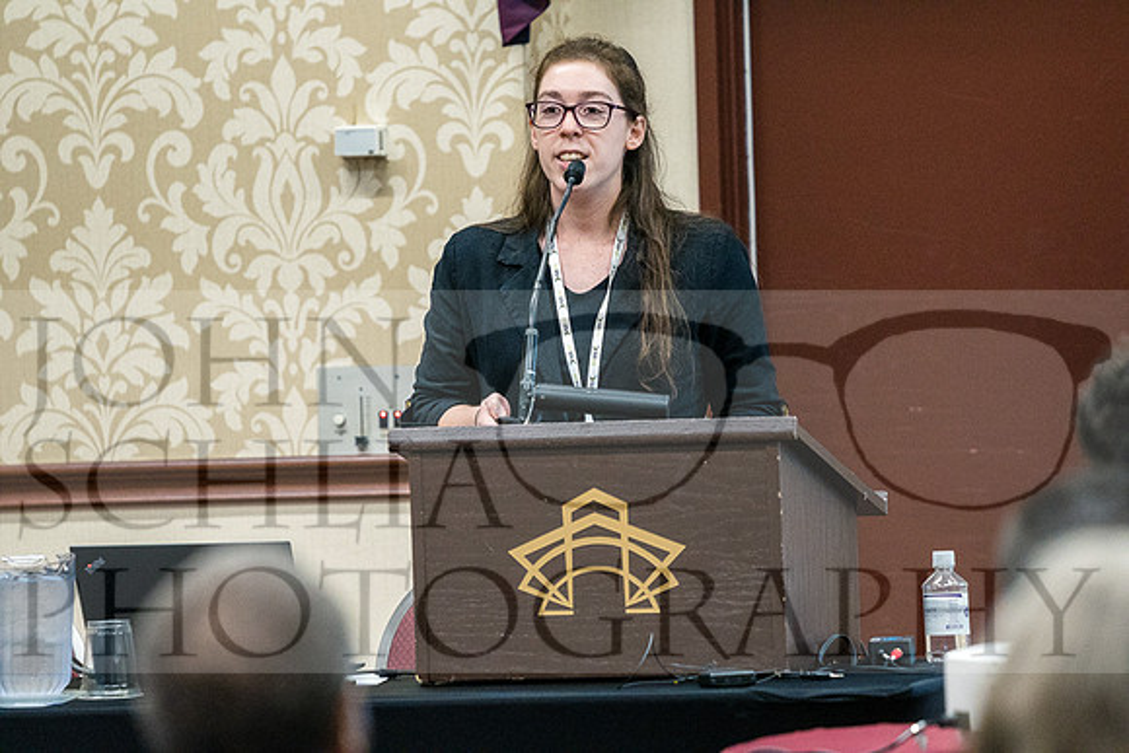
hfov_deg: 6.9
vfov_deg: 4.6
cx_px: 564
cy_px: 376
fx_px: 9410
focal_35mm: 300
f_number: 3.5
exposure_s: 1/125
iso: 3200
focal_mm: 200
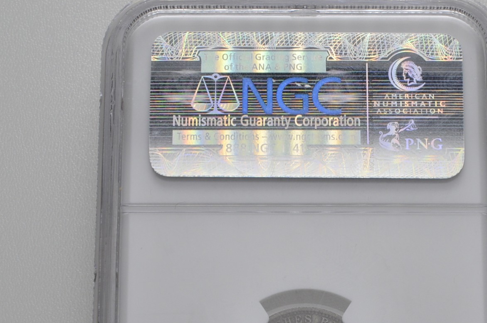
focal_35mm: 101
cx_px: 312
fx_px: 1364
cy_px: 315
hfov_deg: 20.2
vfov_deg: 13.3
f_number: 14
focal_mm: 32
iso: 400
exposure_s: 1/200
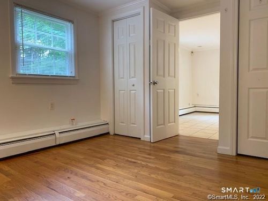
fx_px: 201
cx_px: 134
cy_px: 100
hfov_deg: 67.3
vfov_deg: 53.1
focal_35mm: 26
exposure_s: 1/60
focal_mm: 4.25
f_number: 1.8
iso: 64
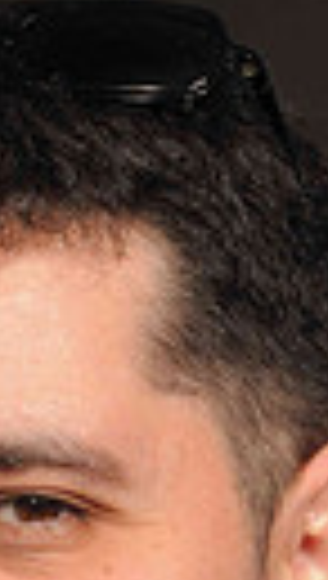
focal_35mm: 574
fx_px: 8832
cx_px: -61
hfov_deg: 2.1
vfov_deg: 3.7
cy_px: 764
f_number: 5.6
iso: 200
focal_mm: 105
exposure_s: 1/30
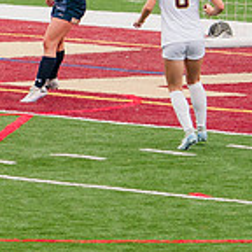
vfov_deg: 2.0
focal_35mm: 887
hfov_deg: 2.0
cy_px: 45
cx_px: -177
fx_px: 7306
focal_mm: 200
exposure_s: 1/1600
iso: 500
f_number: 5.6
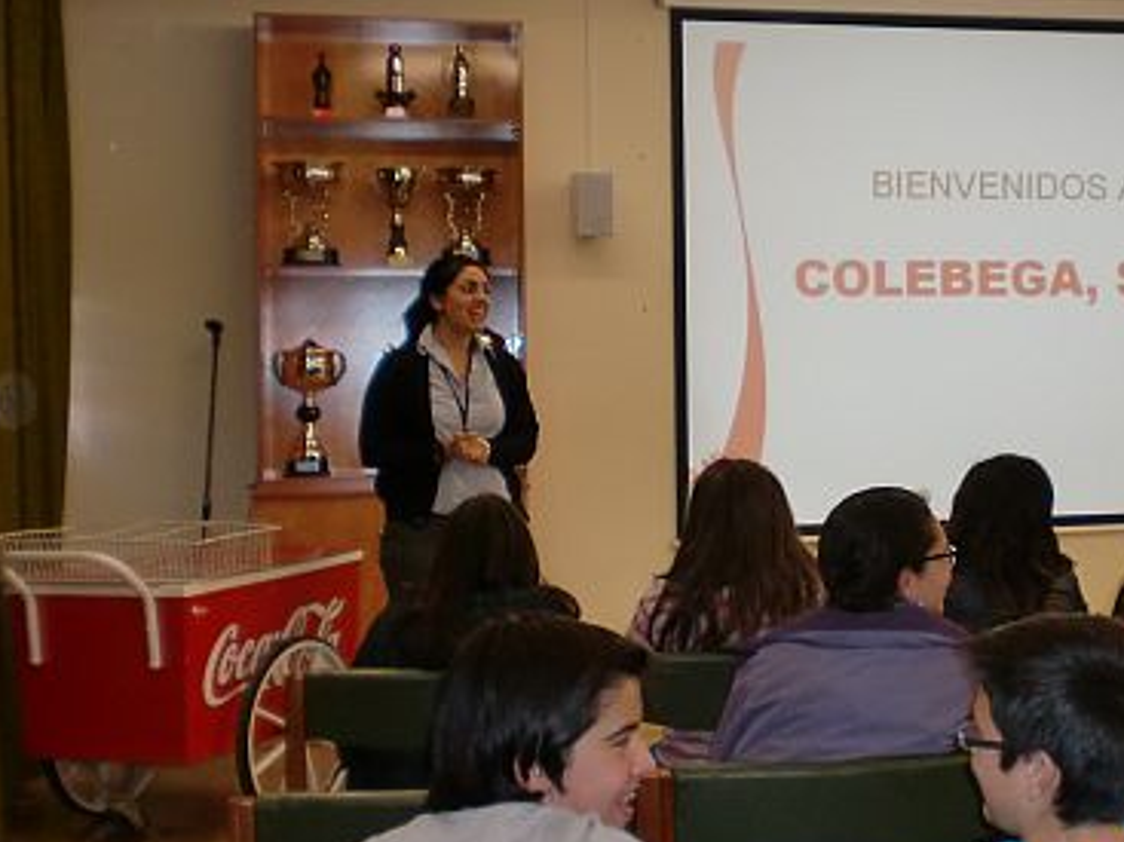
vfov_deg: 24.0
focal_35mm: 61
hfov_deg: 30.7
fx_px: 1980
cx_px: 943
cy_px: 337
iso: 160
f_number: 3.1
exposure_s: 1/60
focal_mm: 6.3
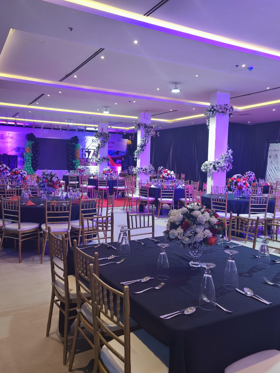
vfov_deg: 60.0
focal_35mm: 30
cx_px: 140
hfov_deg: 46.8
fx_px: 324
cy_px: 186
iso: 400
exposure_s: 1/99.9
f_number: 1.7
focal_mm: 5.35
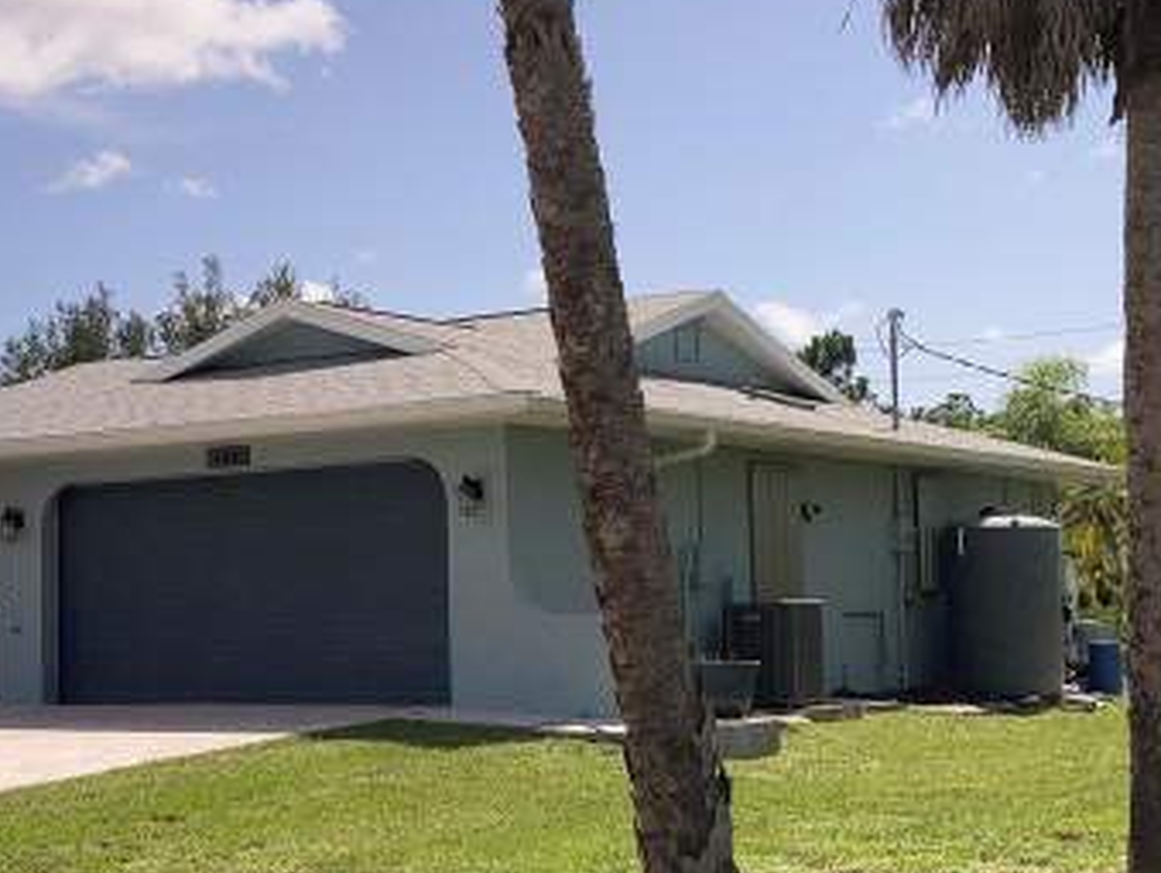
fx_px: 2216
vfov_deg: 22.3
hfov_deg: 29.2
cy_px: 486
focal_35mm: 66
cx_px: 404
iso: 20
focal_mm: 3.99
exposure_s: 1/4808
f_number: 1.8
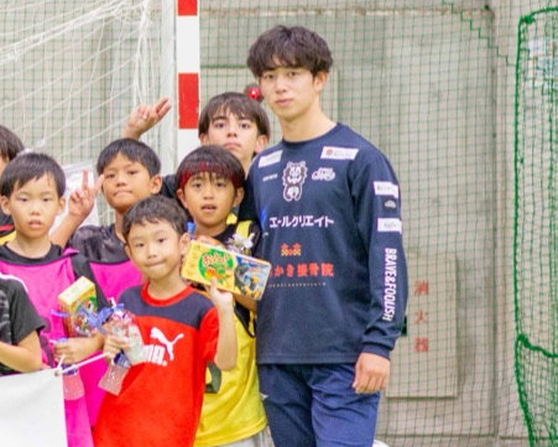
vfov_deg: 5.5
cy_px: 109
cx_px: -218
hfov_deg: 6.8
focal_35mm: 283
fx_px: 4675
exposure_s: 1/250
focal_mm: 85
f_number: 2.5
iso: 1250
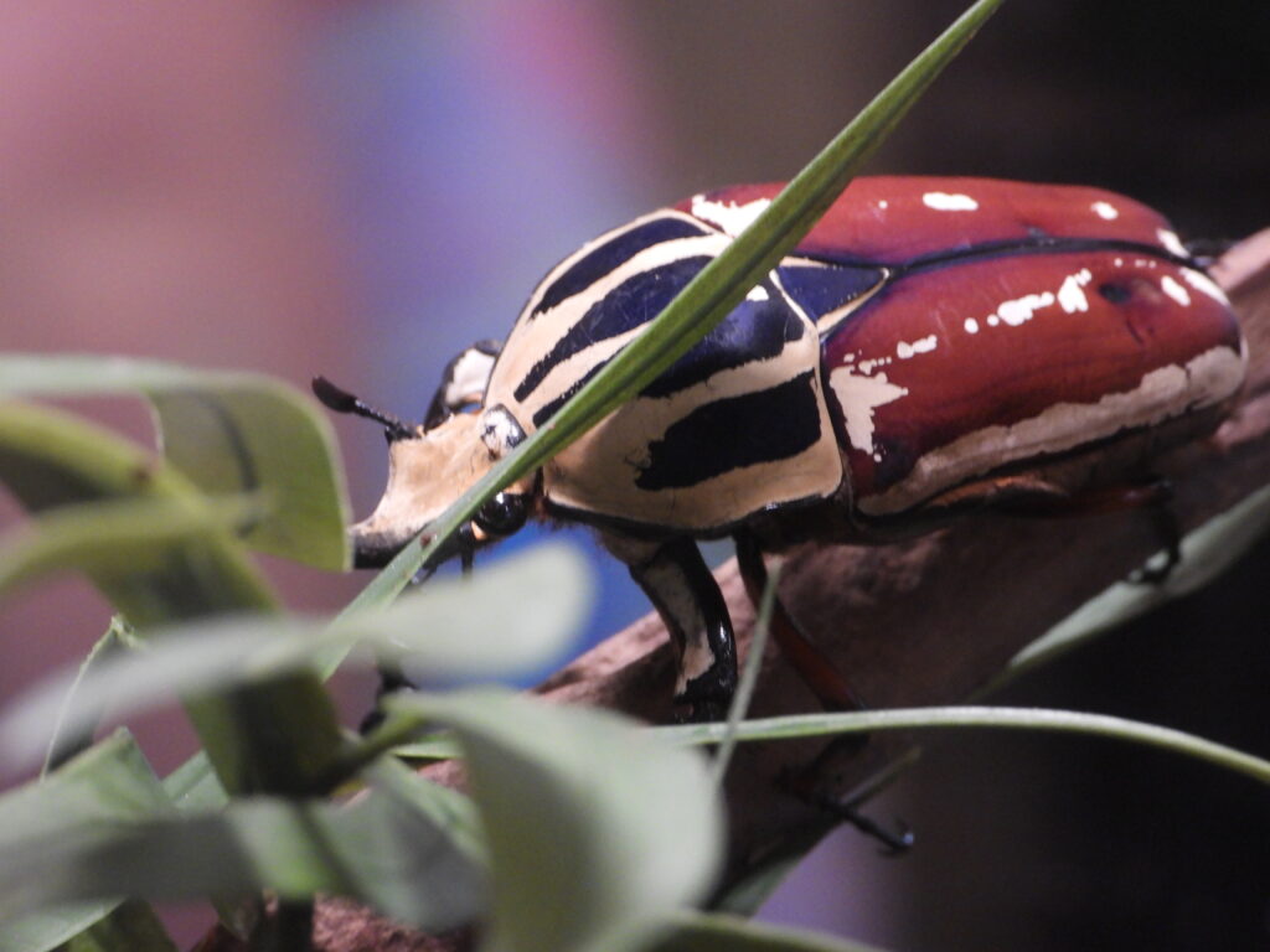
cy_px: 476
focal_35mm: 320
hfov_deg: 6.2
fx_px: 11740
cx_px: 635
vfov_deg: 4.6
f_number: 4.5
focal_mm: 57.5
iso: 800
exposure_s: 1/30
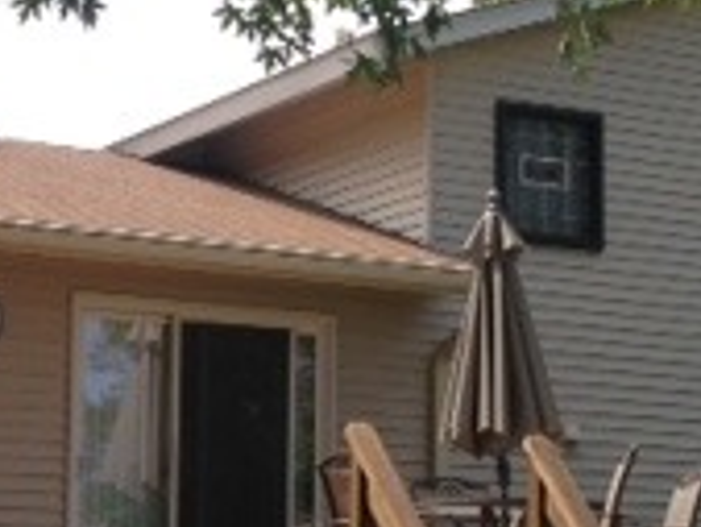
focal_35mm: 125
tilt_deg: +6.6
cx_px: 344
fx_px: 2533
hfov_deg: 15.8
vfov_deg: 11.9
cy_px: 340
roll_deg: +1.3
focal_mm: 4.12
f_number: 2.4
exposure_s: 1/809
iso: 50
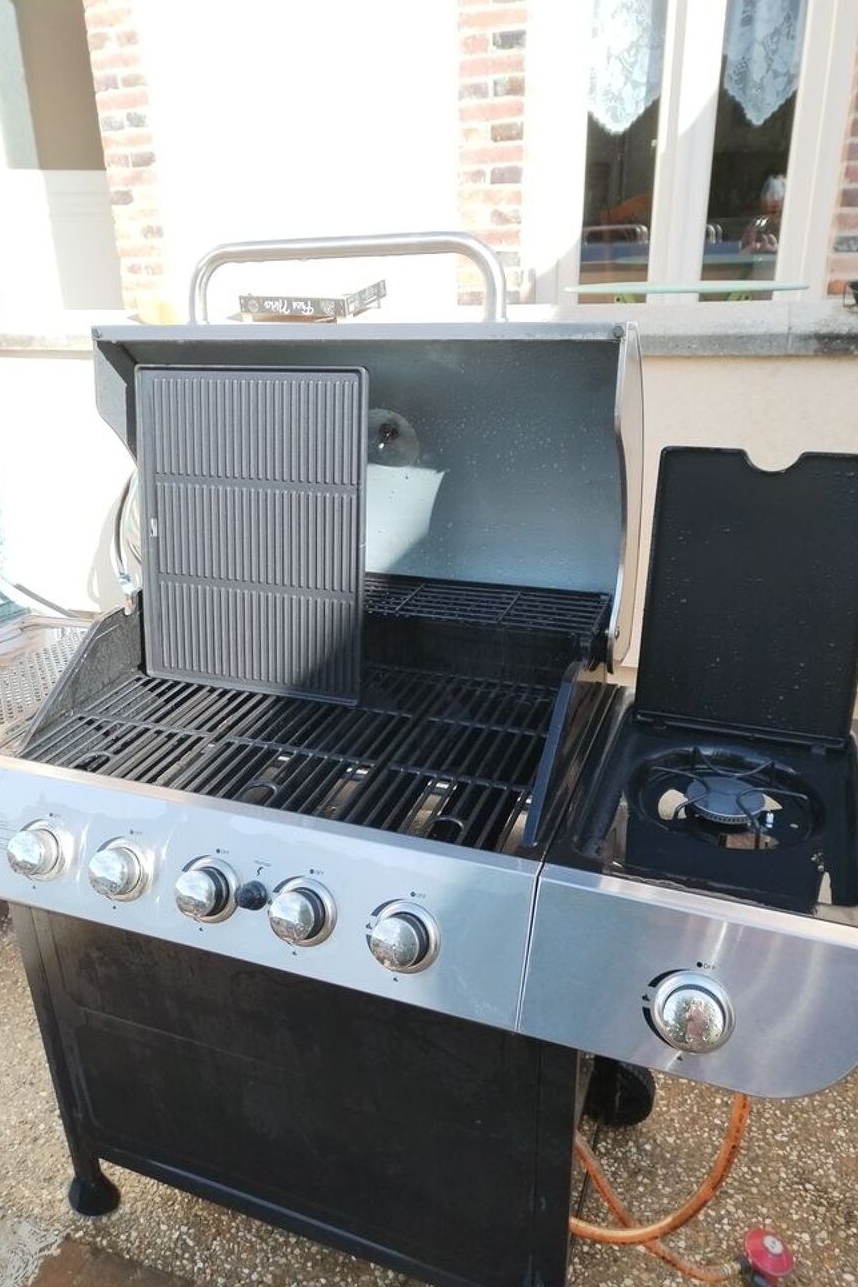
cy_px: 656
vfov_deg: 65.5
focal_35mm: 28
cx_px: 377
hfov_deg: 46.3
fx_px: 1001
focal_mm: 4.75
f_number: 1.8
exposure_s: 1/357
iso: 100
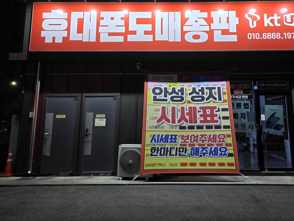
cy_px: 71
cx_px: 173
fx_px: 289
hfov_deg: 53.7
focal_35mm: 34
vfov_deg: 41.2
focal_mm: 6.25
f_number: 1.7
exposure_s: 1/120
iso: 50
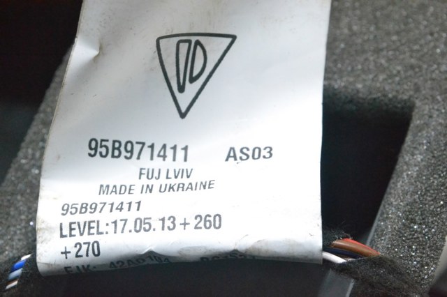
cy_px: 148
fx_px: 1024
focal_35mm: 82
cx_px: 224
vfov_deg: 16.5
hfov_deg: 24.6
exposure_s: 1/160
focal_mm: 55
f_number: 10
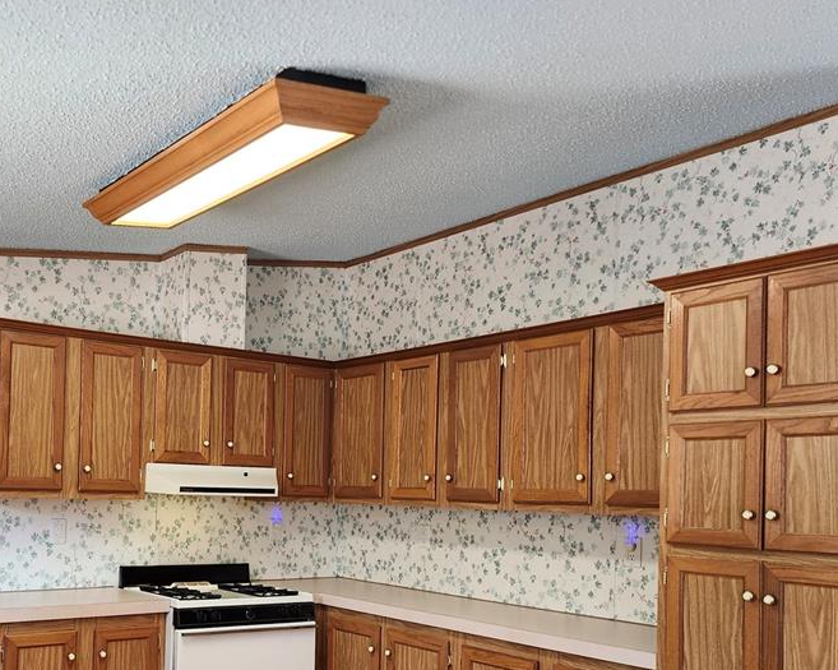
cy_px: 479
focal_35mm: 35
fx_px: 868
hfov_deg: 50.2
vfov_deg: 41.3
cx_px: 251
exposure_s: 1/120
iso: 400
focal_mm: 5.54
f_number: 1.8
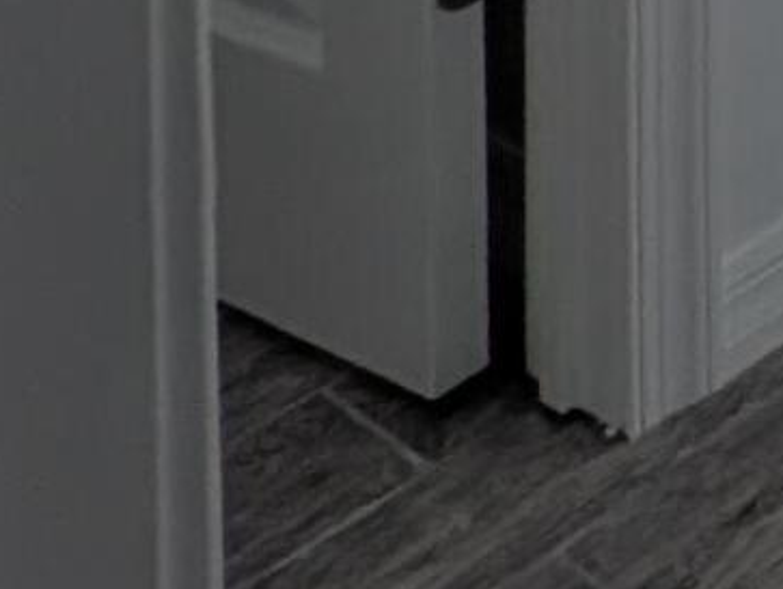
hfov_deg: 9.7
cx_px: 2714
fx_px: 2332
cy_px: -1616
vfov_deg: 8.7
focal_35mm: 103
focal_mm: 1.54
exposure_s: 1/320
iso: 35
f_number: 2.2
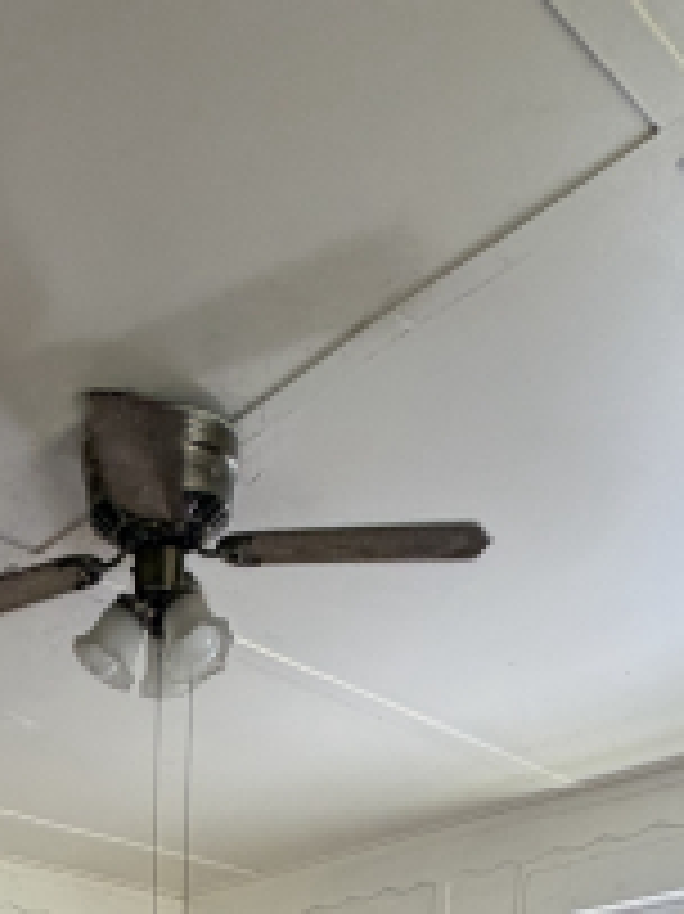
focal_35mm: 46
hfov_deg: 30.0
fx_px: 1213
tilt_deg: -13.9
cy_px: 1479
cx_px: 54
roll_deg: +0.1
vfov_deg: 25.7
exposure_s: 1/120
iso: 160
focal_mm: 2.22
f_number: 2.2
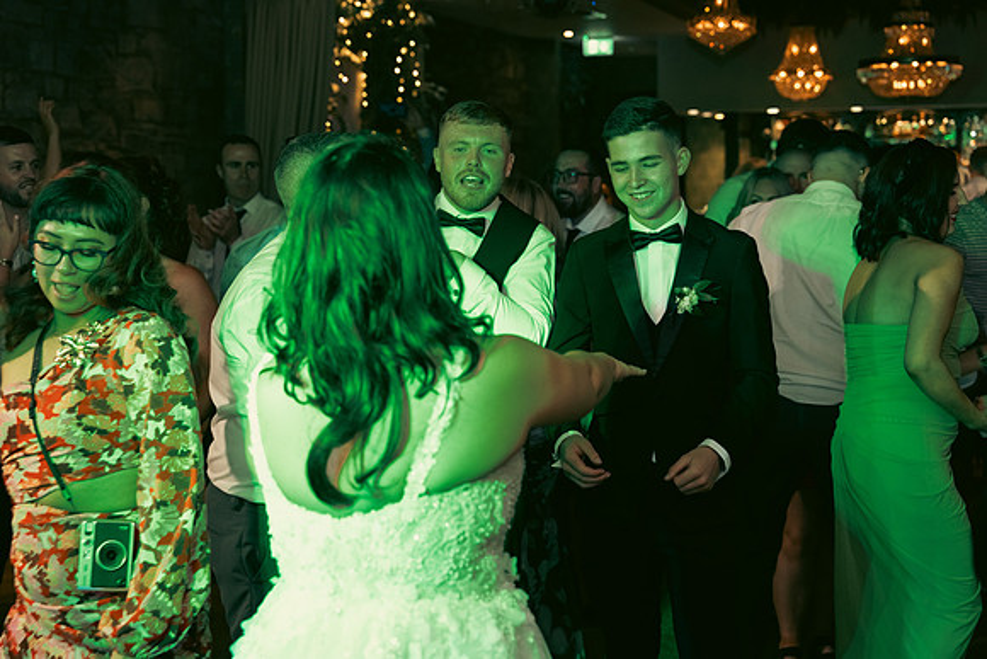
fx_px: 1371
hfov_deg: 39.6
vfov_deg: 27.0
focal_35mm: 50
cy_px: 330
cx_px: 494
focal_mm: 50
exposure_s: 1/160
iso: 2500
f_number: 3.5
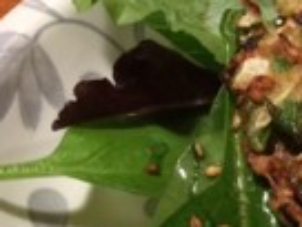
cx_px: 482
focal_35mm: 96
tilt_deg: -55.8
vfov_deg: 15.4
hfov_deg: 17.8
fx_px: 838
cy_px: 89
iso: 160
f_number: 2.2
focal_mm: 4.15
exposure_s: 1/30
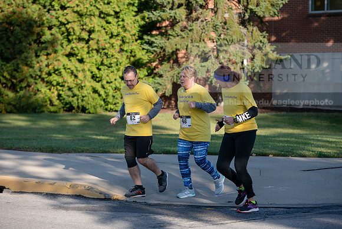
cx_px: 171
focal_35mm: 125
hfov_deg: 16.4
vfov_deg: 11.0
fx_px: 1188
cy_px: 114
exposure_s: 1/640
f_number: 4.5
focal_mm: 125
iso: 200
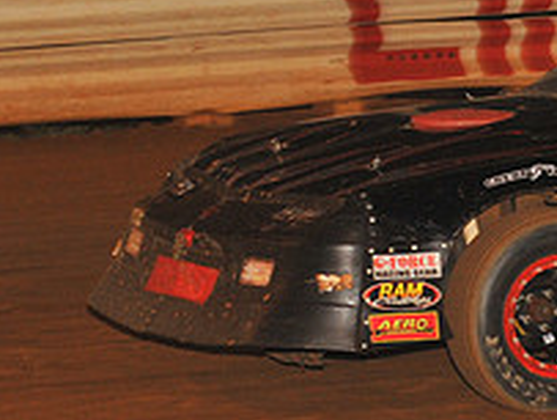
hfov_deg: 6.0
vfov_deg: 4.5
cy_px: 97
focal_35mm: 329
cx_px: 771
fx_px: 5303
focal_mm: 120
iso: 1250
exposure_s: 1/320
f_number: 6.3
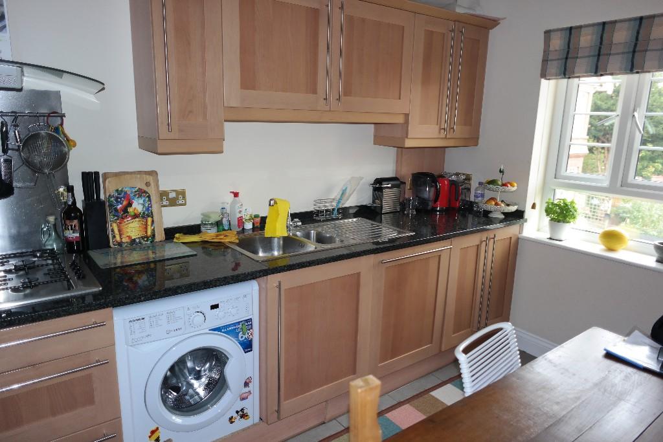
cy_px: 221
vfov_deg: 53.1
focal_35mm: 24
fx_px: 442
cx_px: 332
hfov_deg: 73.7
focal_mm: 16
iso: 200
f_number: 2.4
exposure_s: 1/30
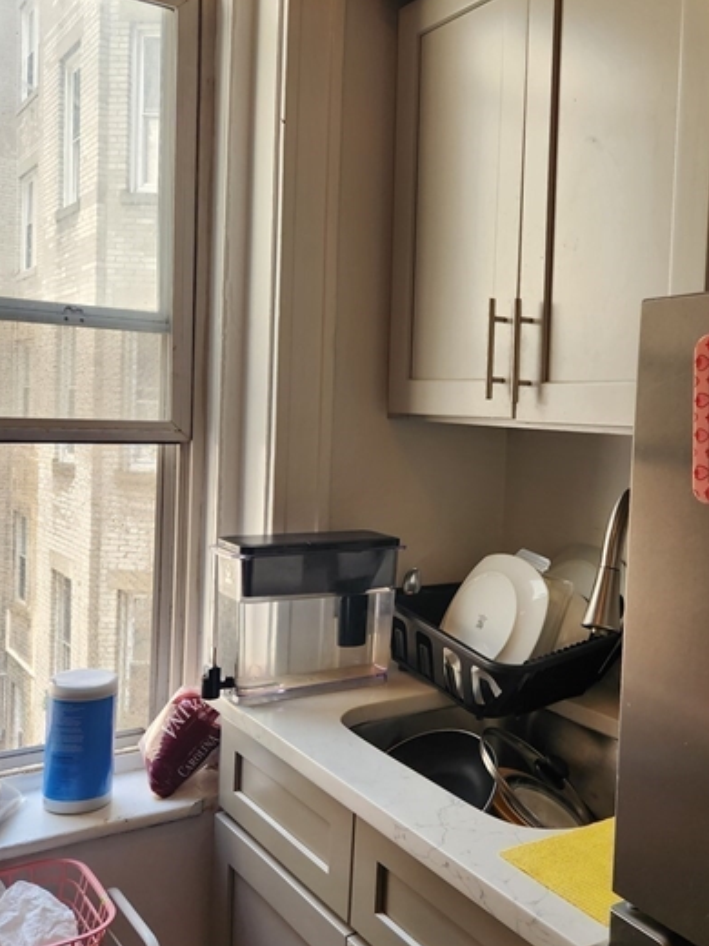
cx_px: 485
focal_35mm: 34
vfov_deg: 54.0
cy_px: 475
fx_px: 929
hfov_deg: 41.1
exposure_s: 1/180
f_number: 1.8
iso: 100
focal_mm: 5.4
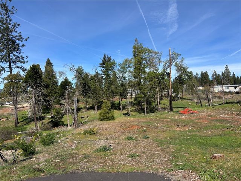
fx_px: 181
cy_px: 90
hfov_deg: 67.3
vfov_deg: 53.1
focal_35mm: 26
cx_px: 120
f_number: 1.5
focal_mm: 5.7
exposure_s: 1/3968
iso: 50
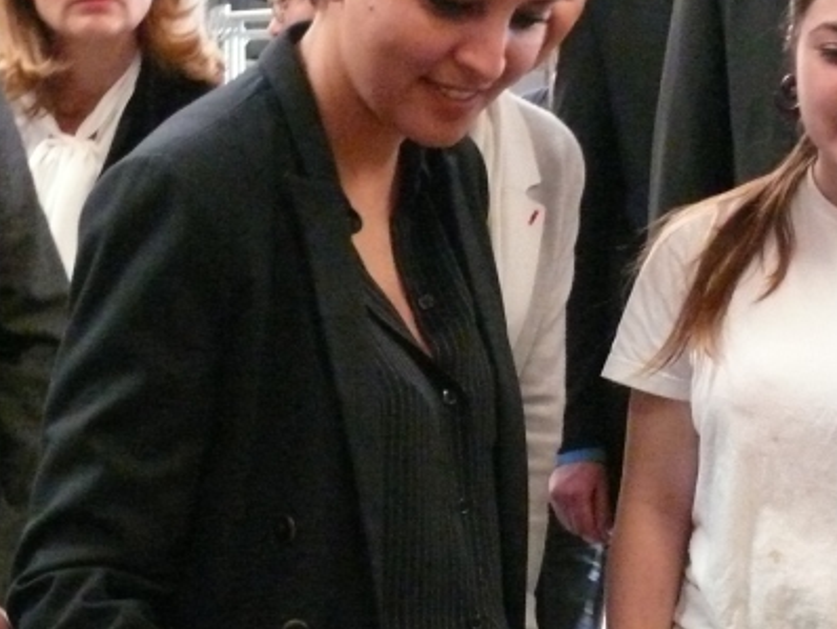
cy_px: 675
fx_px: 2177
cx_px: 440
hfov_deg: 21.8
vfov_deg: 16.0
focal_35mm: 90
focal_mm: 7.4
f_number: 2.8
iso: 800
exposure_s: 1/40
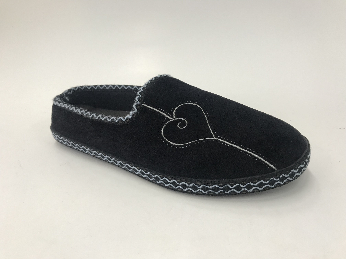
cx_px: 173
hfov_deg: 63.4
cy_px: 130
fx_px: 280
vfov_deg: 49.7
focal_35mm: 28
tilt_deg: -25.3
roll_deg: +2.5
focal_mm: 3.99
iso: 25
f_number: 1.8
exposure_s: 1/33
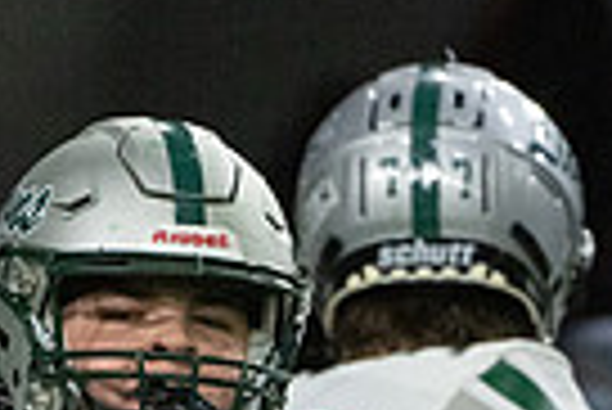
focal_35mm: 1538
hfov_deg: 1.3
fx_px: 26174
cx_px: 148
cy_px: 804
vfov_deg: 0.9
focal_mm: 361
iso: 10000
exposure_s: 1/1000
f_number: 5.6
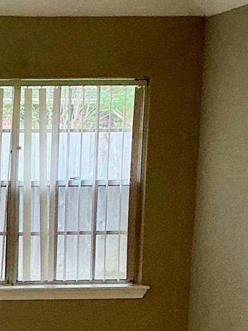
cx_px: -102
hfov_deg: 11.6
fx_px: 1175
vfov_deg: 15.5
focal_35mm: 123
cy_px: 379
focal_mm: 3
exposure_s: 1/60
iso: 80
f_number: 1.8
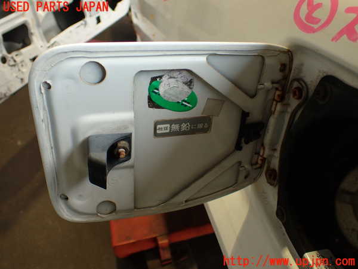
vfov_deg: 44.2
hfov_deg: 56.8
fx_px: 331
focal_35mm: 32
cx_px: 179
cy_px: 134
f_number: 2.4
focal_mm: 5.79
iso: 200
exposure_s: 1/50
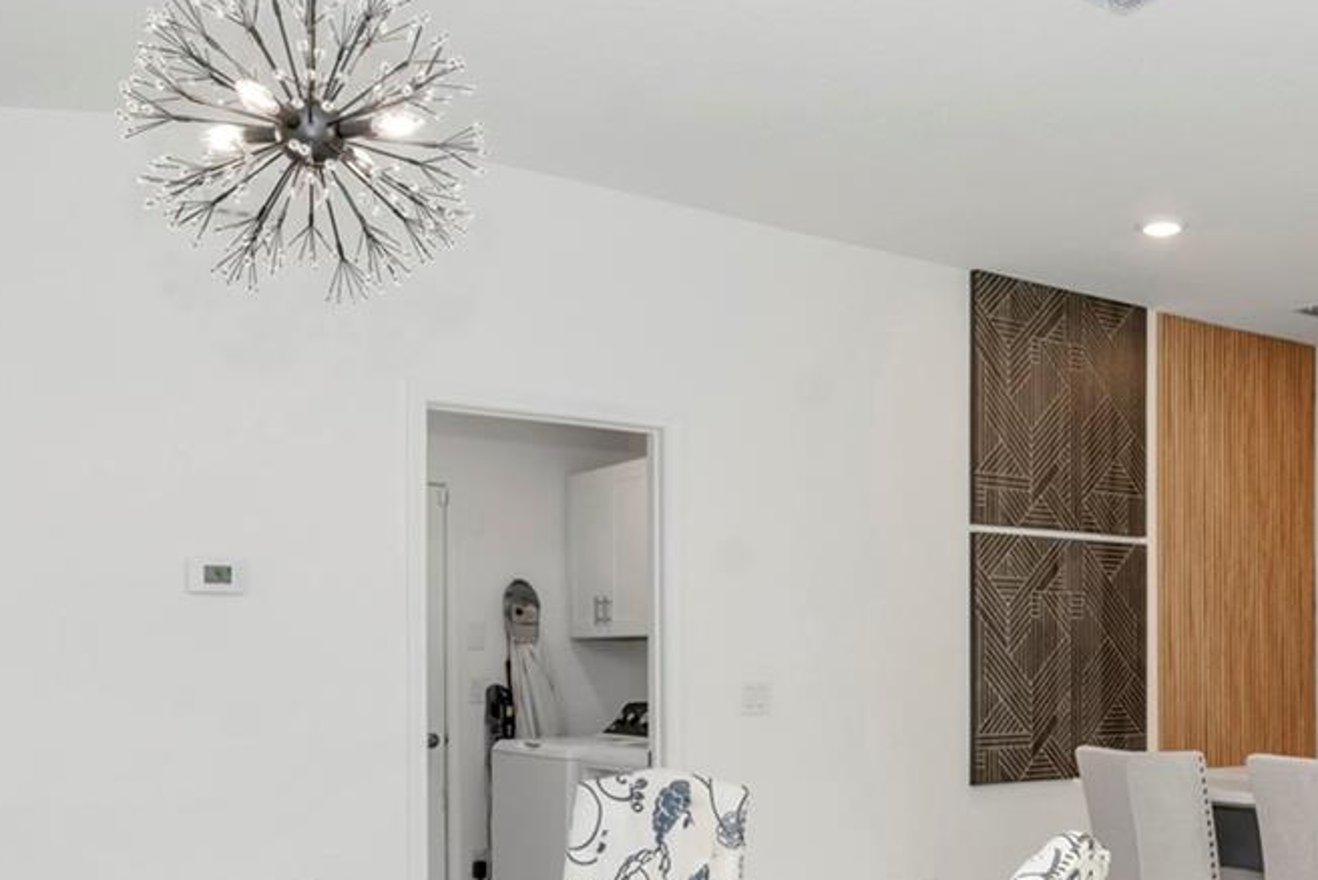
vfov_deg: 33.5
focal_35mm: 39
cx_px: 886
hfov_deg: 48.6
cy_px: 663
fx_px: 1428
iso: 320
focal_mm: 16
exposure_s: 1/60
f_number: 6.7
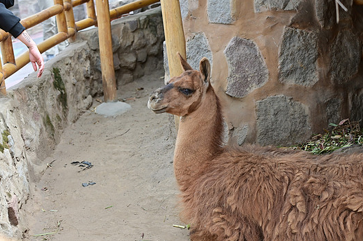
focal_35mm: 77
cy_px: 125
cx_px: 196
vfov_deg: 17.7
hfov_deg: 26.3
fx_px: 776
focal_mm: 70
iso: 200
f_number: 6.3
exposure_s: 1/250
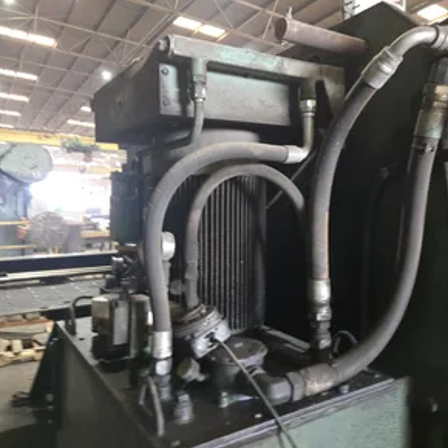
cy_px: 218
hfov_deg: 57.3
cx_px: 230
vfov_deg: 57.3
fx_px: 410
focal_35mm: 28
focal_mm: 5.4
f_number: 1.8
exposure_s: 1/60
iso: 1000
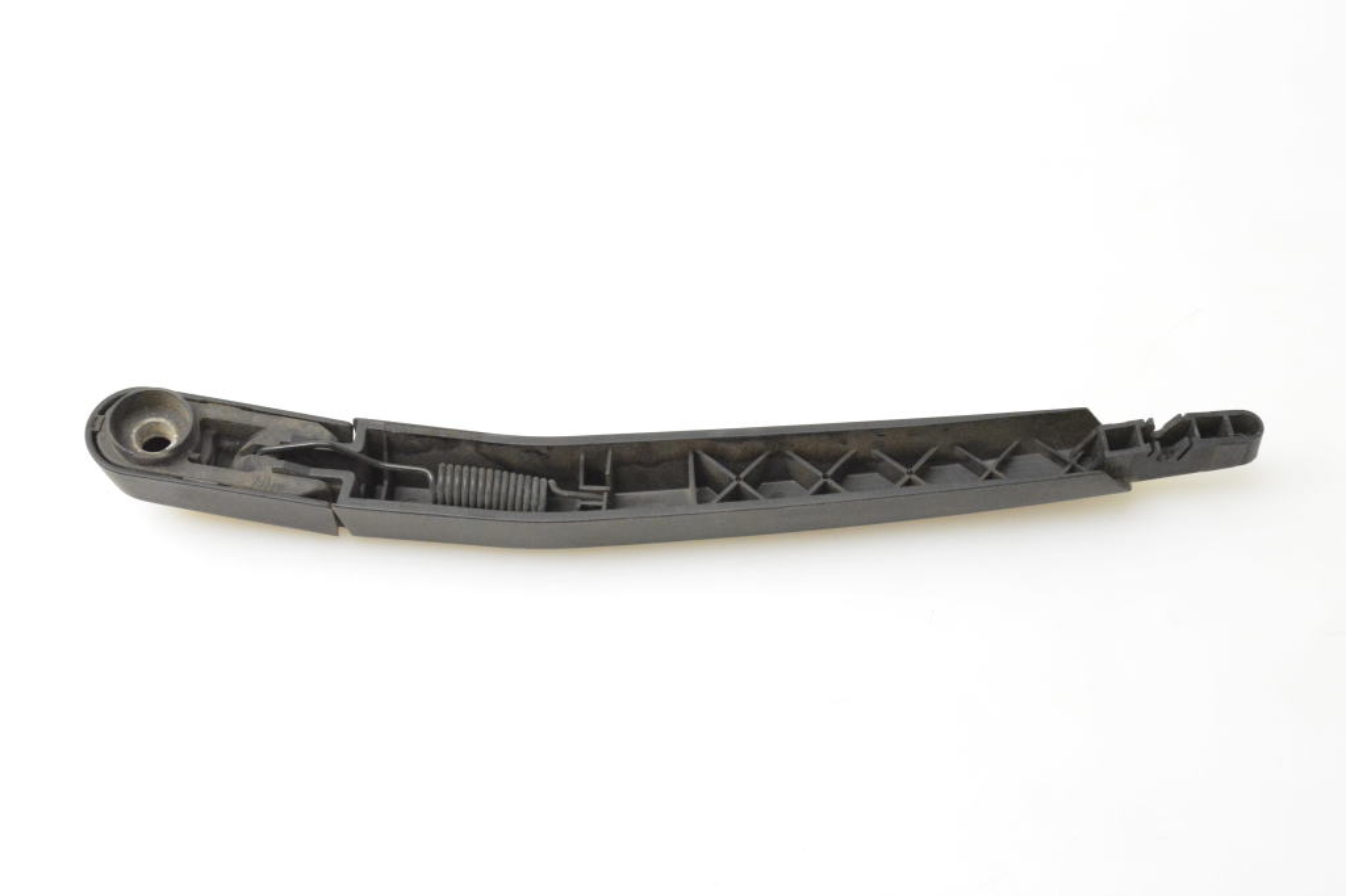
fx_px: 1682
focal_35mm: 45
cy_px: 448
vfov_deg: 29.8
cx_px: 673
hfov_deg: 43.6
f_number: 8
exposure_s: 1/250
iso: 6400
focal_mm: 30
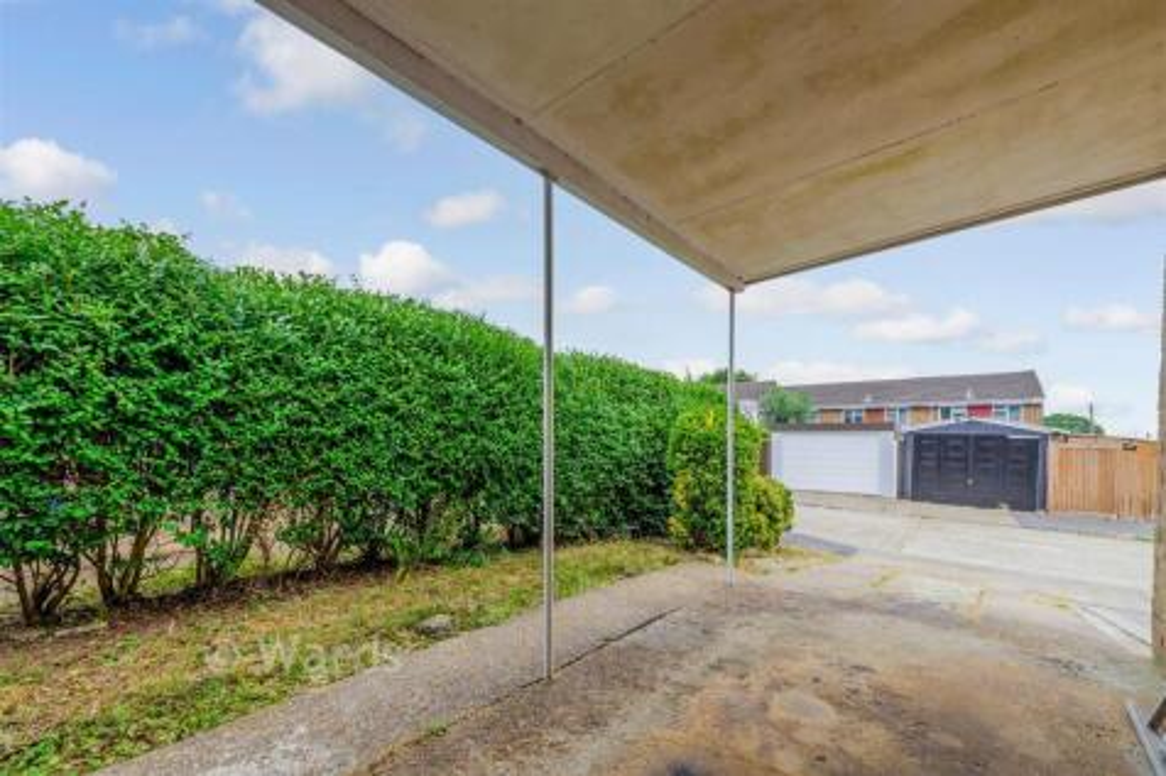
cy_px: 388
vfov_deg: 81.2
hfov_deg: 104.3
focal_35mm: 14
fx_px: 453
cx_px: 583
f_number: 8
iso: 100
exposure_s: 1/125
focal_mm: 14
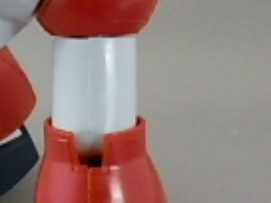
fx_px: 1253
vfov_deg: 9.1
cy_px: -52
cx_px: -36
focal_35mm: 160
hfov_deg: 12.1
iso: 200
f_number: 3.5
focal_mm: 6.17
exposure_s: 1/8
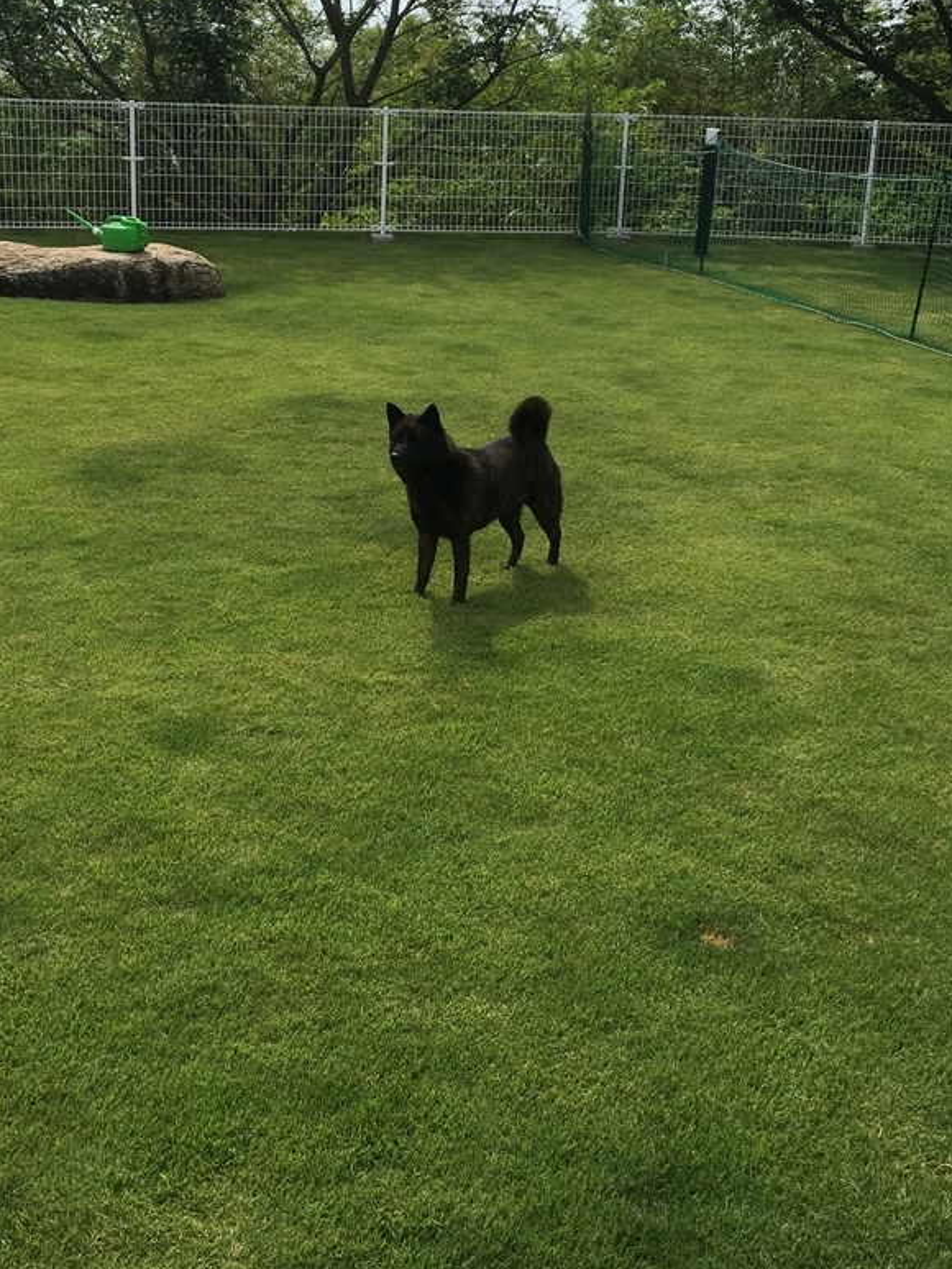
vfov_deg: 41.8
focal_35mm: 45
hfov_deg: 32.1
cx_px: 410
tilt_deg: -14.9
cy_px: 494
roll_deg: -3.0
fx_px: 1650
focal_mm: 4.15
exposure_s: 1/1508
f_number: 2.2
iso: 25
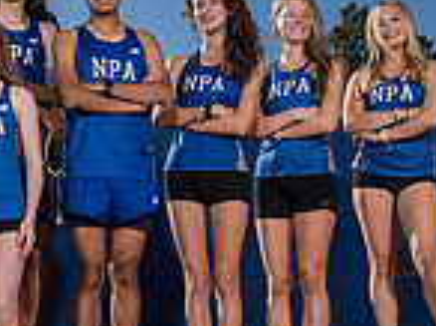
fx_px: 1295
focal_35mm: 103
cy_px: 372
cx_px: -135
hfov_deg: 17.8
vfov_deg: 14.0
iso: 80
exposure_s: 1/500
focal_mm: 24
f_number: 5
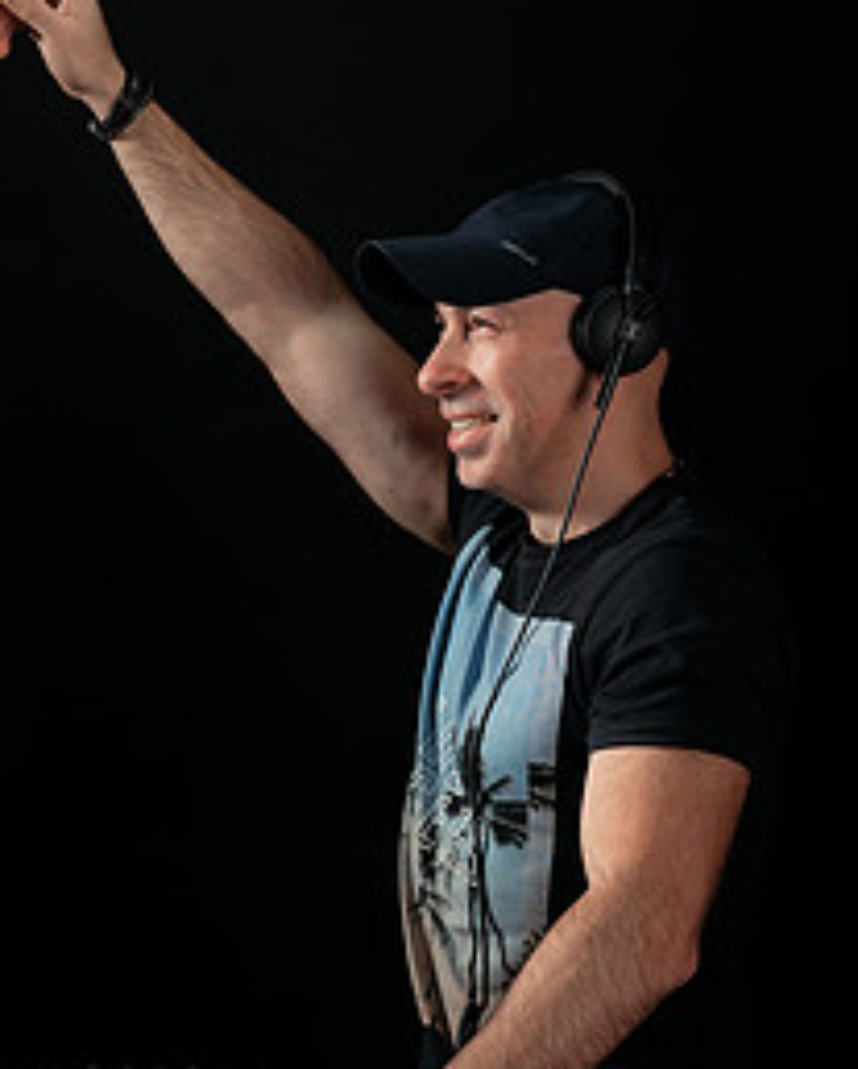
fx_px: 3676
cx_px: 425
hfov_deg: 13.3
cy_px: 692
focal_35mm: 116
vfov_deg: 16.5
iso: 200
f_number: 5
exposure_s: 1/200
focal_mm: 71
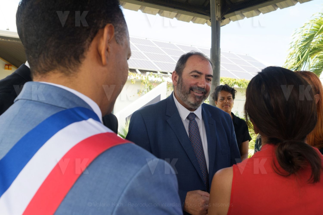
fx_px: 323
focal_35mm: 36
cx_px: 162
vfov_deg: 36.9
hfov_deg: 53.1
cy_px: 108
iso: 1000
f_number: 8
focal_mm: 24
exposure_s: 1/640
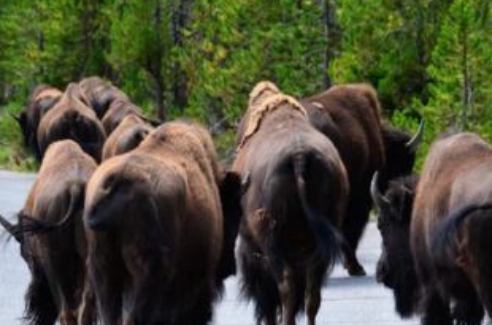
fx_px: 4008
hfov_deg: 7.0
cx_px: 149
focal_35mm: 294
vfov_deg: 4.6
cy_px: 188
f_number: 5.3
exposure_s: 1/200
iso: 200
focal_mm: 95
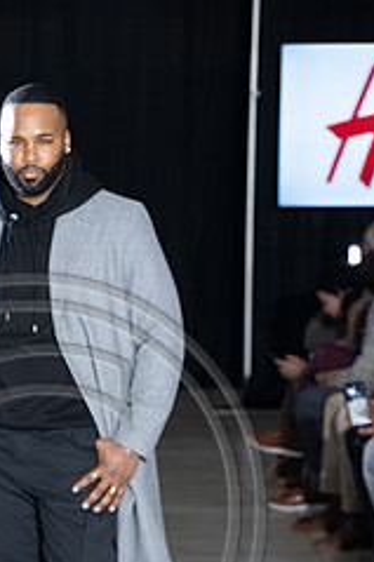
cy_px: 508
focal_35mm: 211
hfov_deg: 6.5
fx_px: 3293
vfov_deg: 9.7
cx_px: 28
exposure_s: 1/125
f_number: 5.6
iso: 1250
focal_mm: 112
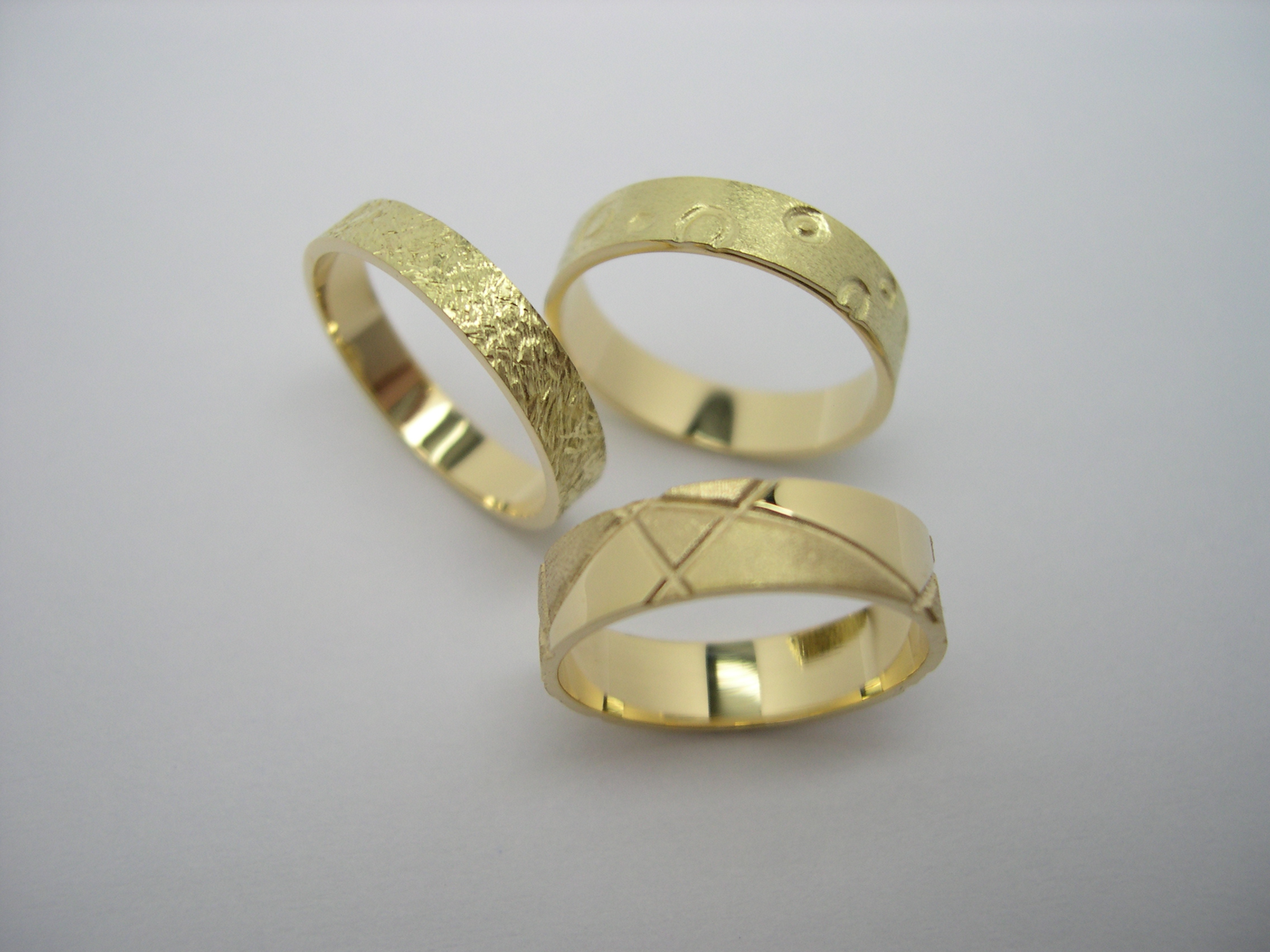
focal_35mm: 38
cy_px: 476
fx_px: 1394
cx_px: 635
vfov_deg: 37.7
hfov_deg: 49.0
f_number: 2.8
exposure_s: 1/260
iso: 100
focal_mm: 8
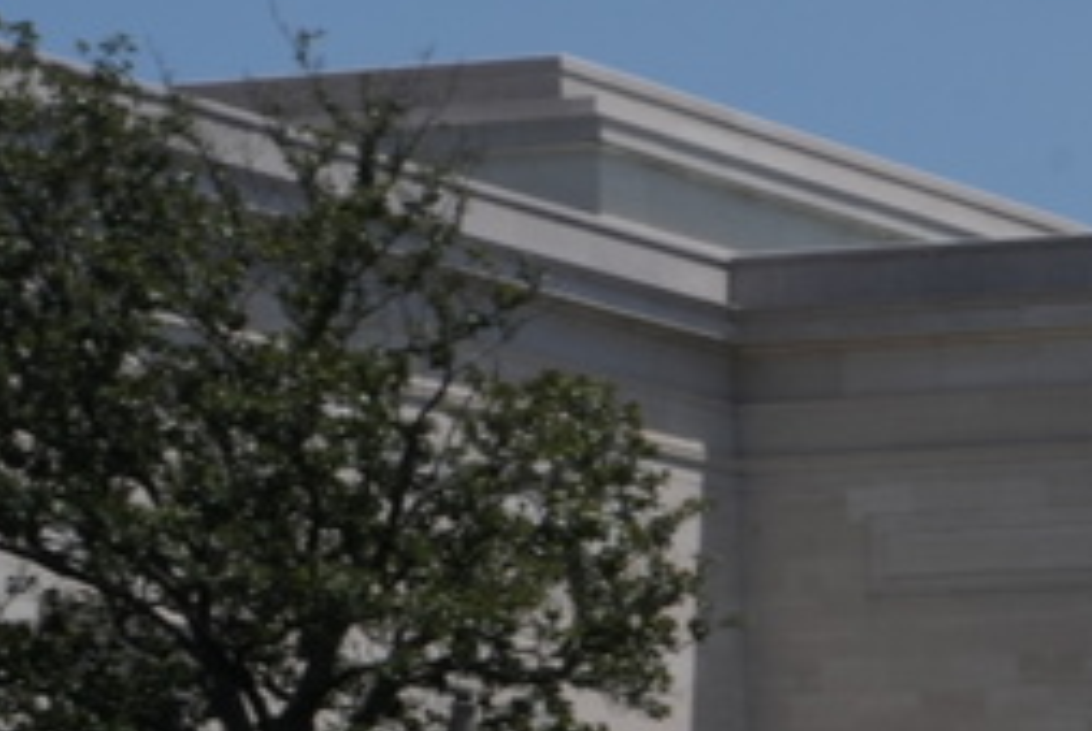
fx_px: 5588
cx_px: 2532
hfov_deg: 9.9
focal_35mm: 184
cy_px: 1703
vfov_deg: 7.1
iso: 320
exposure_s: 1/320
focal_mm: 39
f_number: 18
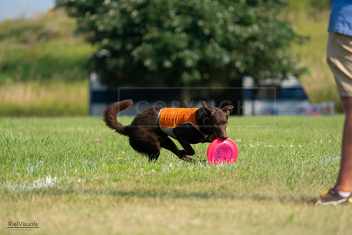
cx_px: 176
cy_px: 118
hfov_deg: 5.8
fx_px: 3452
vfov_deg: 3.9
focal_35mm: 353
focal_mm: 353
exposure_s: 1/4000
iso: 1250
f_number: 6.3
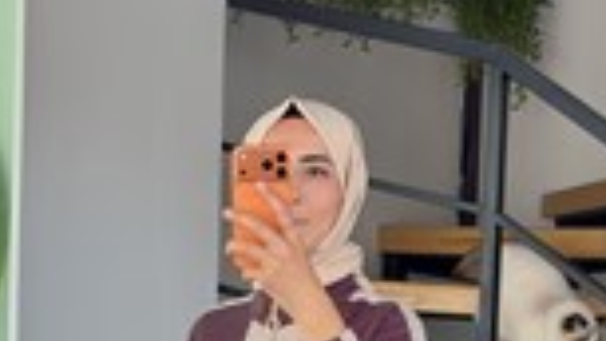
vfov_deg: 8.4
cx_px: 289
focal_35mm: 141
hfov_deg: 15.2
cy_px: 557
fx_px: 2265
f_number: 1.78
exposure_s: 1/170
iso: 64
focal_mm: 6.76
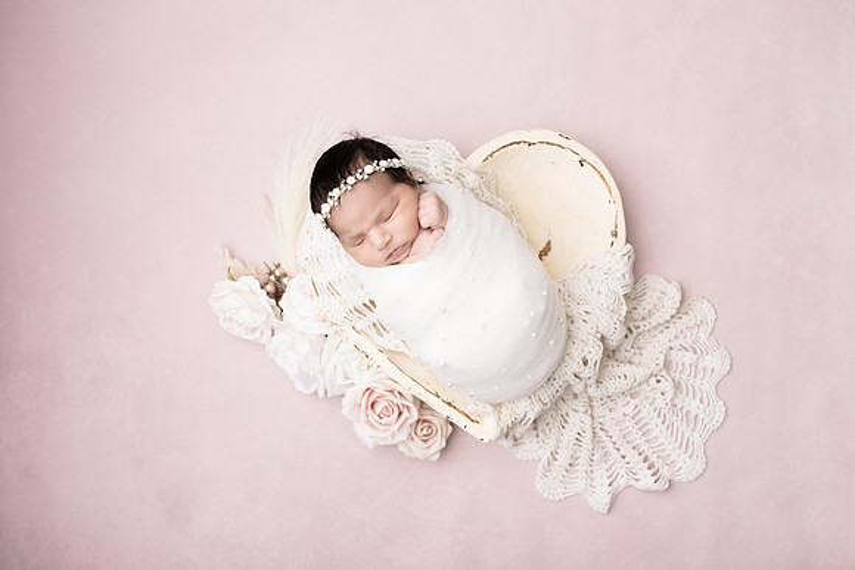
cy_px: 285
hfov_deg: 54.4
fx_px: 831
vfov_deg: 37.9
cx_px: 428
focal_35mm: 35
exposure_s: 1/200
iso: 200
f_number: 3.5
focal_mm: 35
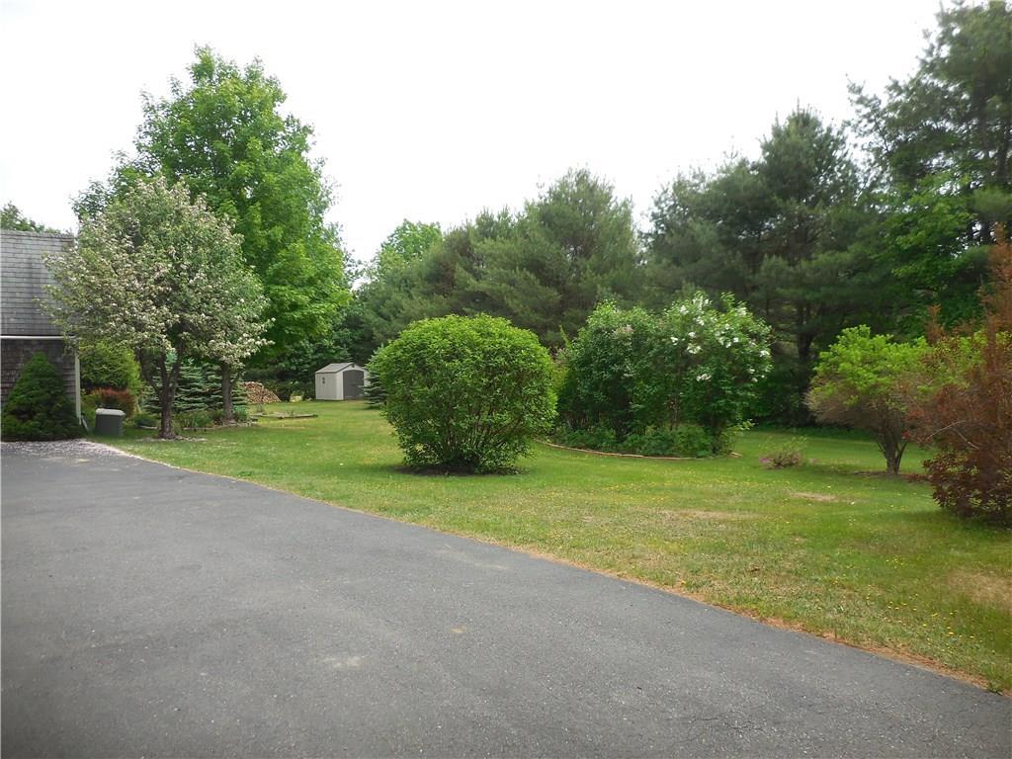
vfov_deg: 54.9
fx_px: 731
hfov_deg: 69.4
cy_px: 380
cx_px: 506
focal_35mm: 25
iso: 125
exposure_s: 1/500
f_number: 3.7
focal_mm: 4.5
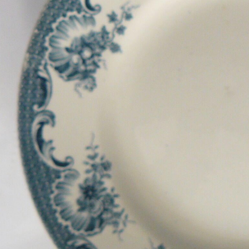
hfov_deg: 20.6
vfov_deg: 21.1
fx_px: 667
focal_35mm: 82
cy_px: 118
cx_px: 230
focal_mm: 6
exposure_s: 1/30
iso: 160
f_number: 2.8
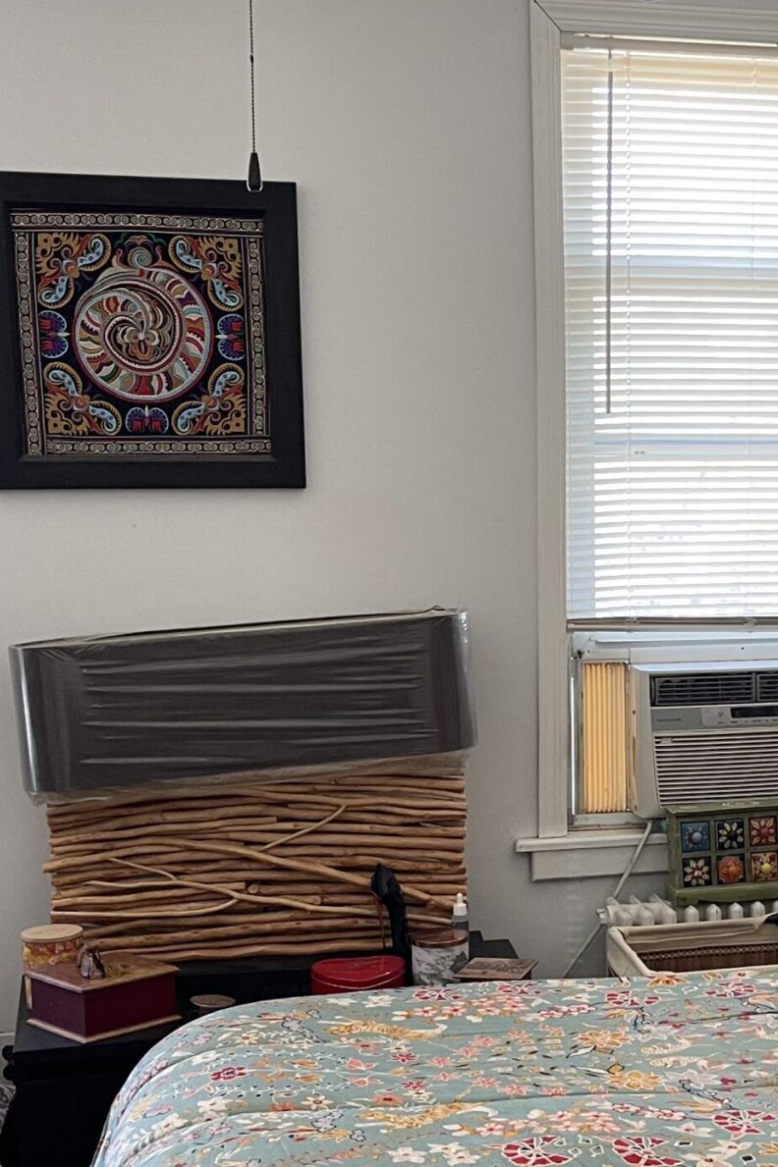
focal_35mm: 56
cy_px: 700
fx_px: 1816
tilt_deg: -8.5
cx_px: 722
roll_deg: -1.3
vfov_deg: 35.5
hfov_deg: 23.4
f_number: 1.6
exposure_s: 1/81
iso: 125
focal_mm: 5.1
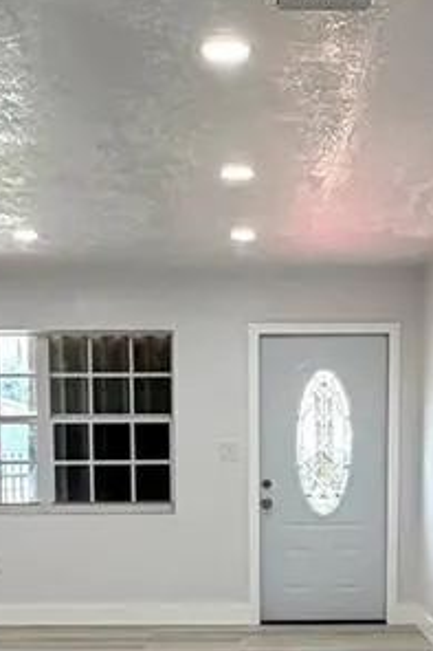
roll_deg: +0.6
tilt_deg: -6.7
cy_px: 567
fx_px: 1066
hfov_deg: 22.9
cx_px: 253
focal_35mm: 59
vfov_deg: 32.5
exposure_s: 1/120
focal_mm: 2.22
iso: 125
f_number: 2.2
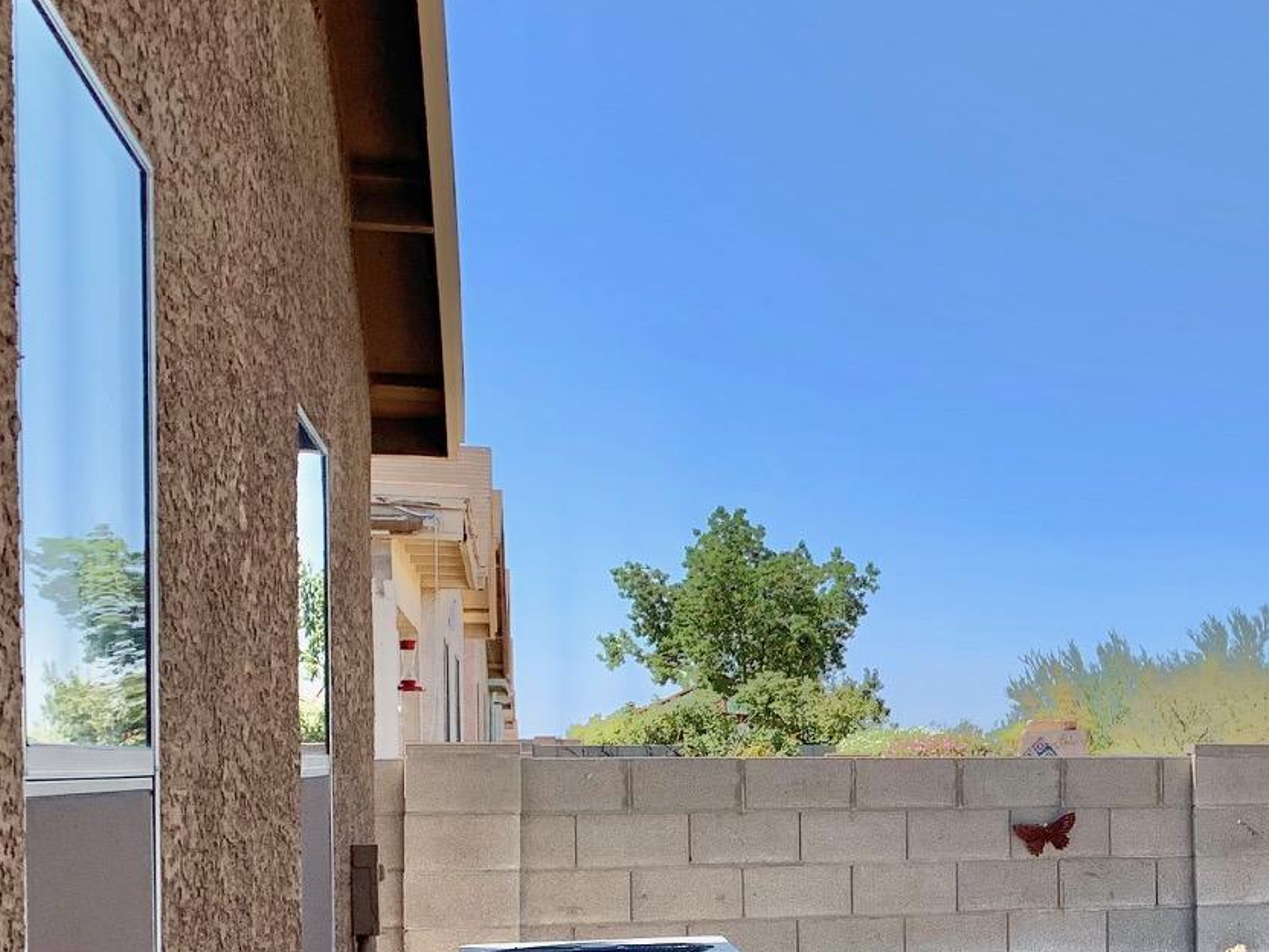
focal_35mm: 63
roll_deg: -0.3
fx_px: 2310
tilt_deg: -2.0
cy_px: 853
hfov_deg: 27.6
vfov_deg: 22.7
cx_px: 1457
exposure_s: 1/1916
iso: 25
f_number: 1.8
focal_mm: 4.25
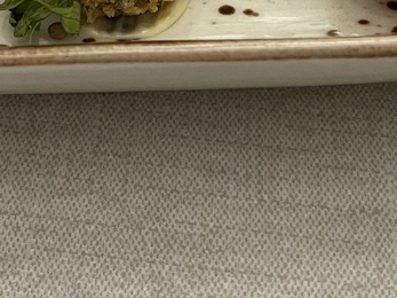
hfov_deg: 19.1
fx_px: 1158
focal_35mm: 101
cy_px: -44
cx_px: 33
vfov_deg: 14.3
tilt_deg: -42.0
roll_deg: -0.8
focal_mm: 5.1
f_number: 1.6
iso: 200
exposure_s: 1/60
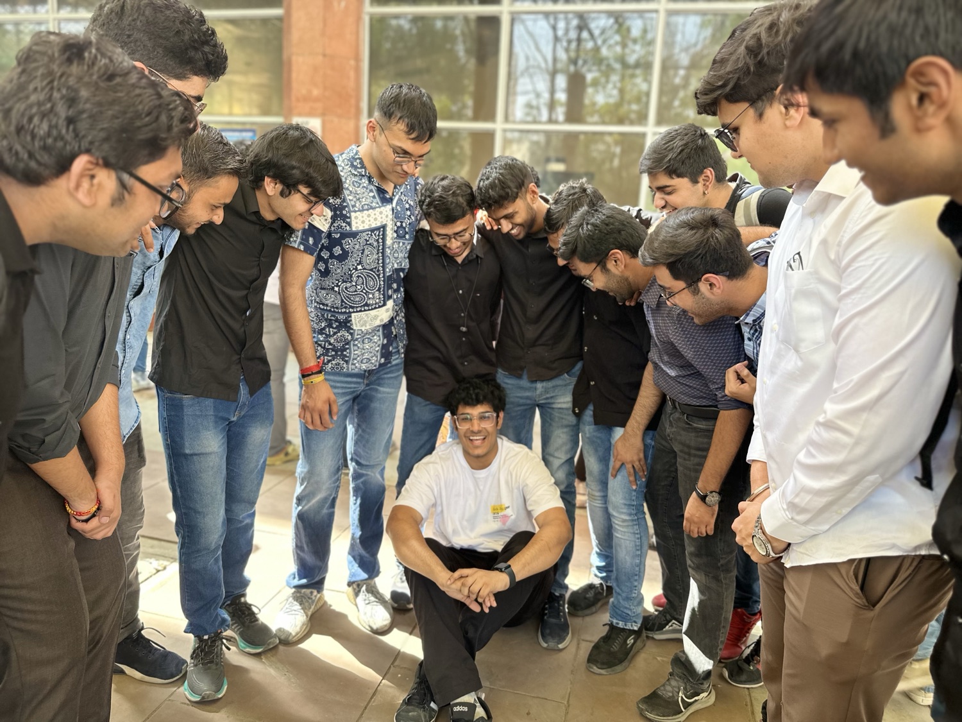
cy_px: 361
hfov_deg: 71.6
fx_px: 667
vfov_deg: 56.8
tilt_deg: -11.2
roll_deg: -3.5
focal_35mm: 24
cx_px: 481
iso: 100
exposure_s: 1/136
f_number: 1.78
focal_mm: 6.86
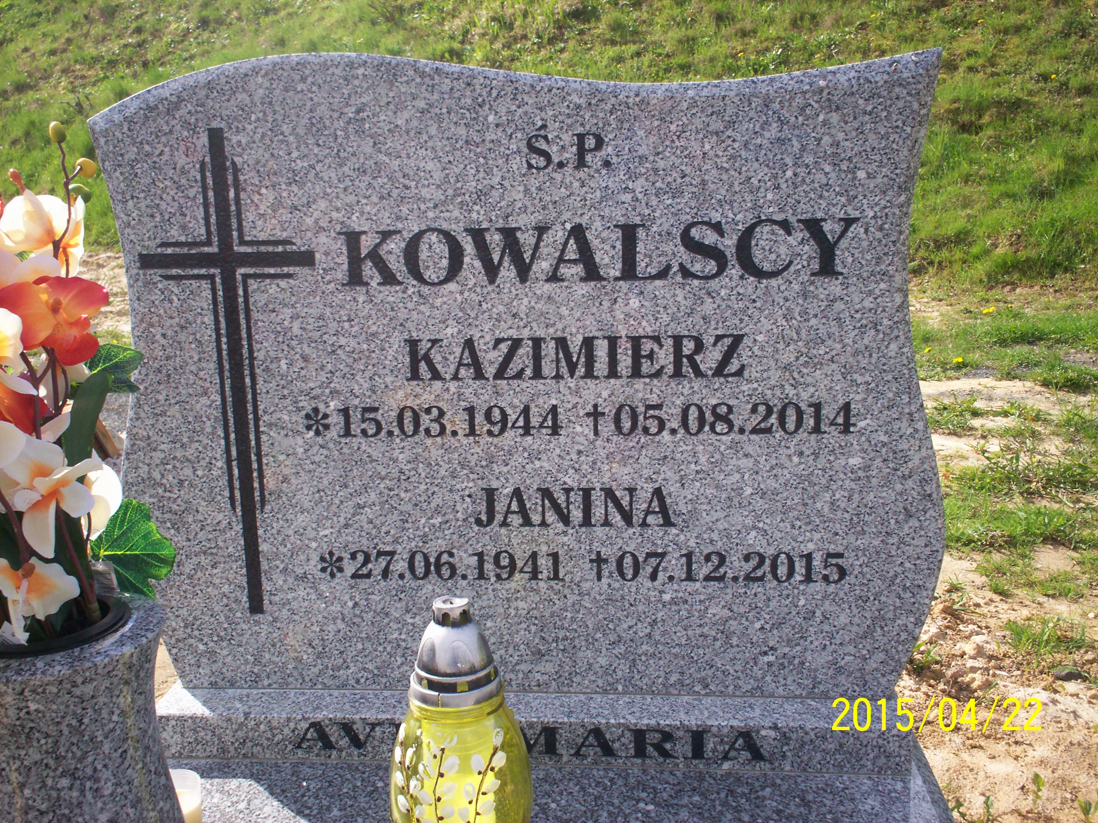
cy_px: 412
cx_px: 549
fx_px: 1142
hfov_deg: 51.4
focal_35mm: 36
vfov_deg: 39.7
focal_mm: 6
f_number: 4.5
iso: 100
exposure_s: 1/305
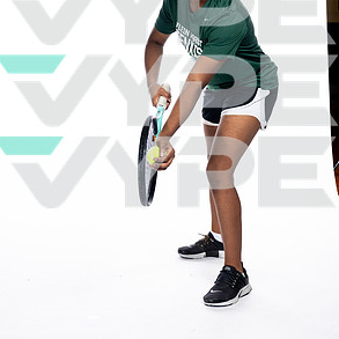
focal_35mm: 60
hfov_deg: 28.6
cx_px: 167
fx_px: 665
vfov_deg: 28.3
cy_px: 91
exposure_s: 1/250
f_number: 5.6
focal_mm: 46
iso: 400
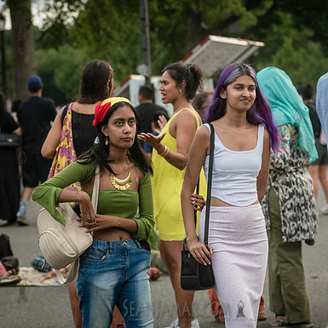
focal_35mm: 155
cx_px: 192
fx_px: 1662
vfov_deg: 11.3
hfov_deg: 11.3
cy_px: 180
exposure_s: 1/2000
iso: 3200
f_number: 4.5
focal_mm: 92
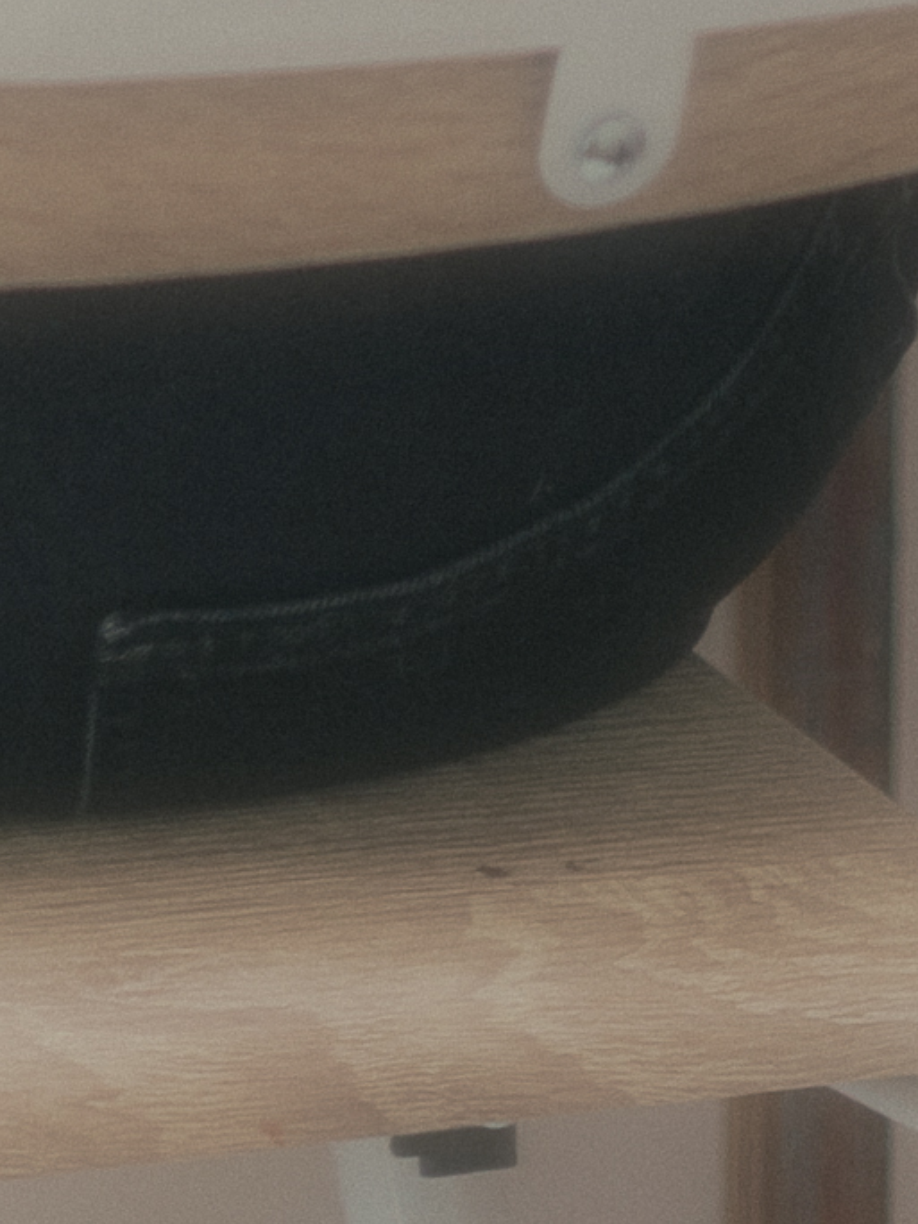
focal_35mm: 422
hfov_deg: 3.5
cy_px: -4101
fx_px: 14922
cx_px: 802
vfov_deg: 4.3
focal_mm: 50
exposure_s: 1/100
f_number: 1.8
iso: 160
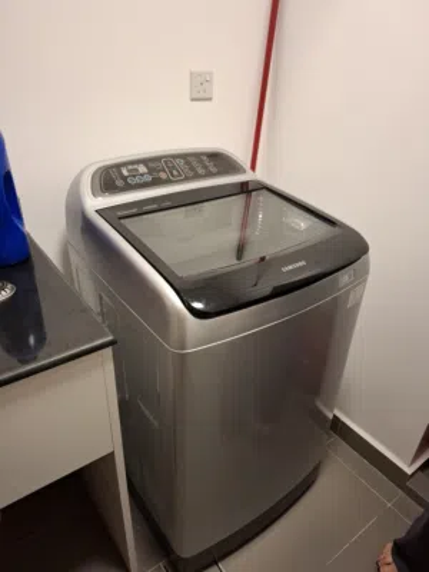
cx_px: 214
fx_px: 380
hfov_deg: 58.9
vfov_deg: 73.9
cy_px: 286
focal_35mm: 23
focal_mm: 5.54
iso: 250
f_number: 1.8
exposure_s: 1/50
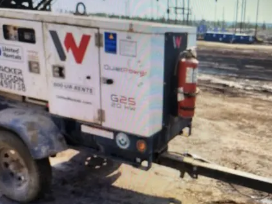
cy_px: 122
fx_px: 267
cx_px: 131
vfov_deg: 41.6
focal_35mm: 34
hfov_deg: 53.9
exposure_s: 1/60
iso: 64
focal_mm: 5.1
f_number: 1.6
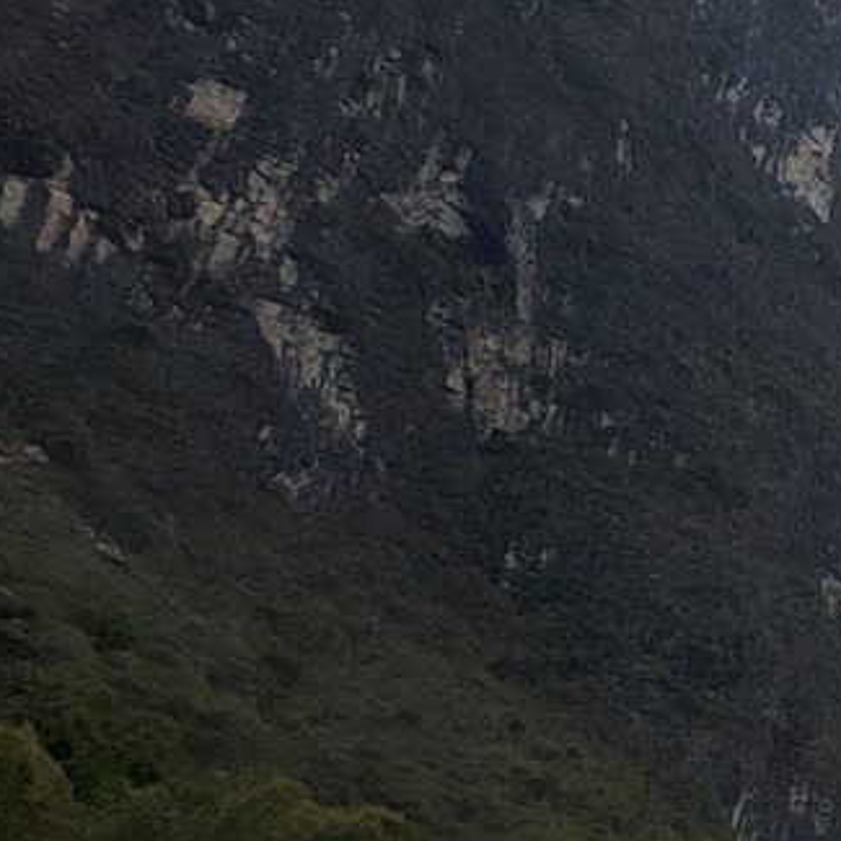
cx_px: 1974
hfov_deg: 15.6
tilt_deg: +17.0
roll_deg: +1.0
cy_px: 823
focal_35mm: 61
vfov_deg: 26.8
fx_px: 1677
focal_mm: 2.22
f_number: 2.2
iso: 50
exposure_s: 1/1600
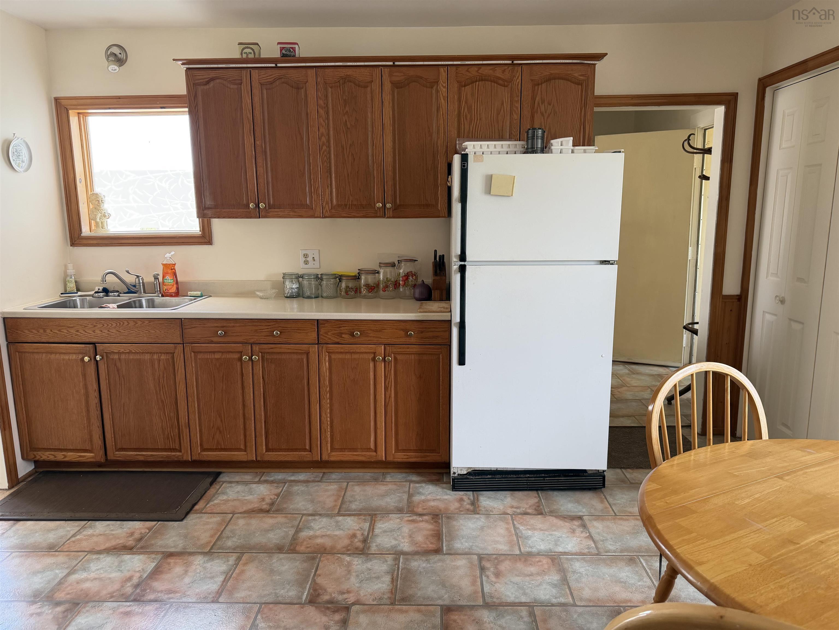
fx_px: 582
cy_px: 315
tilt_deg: -9.5
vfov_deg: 56.8
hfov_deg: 71.6
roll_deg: +0.2
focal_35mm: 24
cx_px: 420
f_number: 1.78
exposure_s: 1/121
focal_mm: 6.76
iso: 200
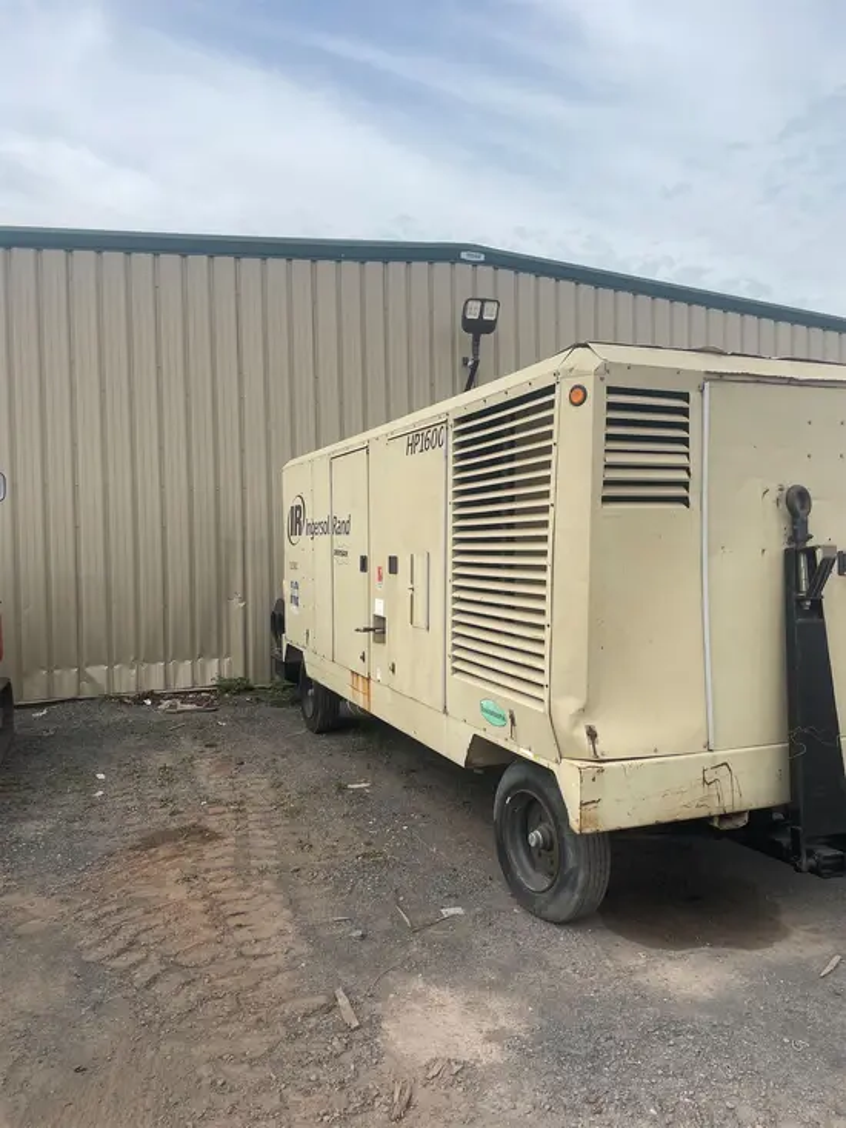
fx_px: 847
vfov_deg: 67.3
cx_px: 423
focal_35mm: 26
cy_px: 564
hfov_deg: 53.1
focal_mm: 4.2
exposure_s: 1/3300
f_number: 1.6
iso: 32
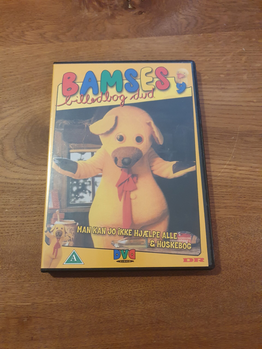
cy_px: 174
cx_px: 131
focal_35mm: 26
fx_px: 262
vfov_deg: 67.3
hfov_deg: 53.1
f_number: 1.5
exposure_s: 1/50
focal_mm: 4.32
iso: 500
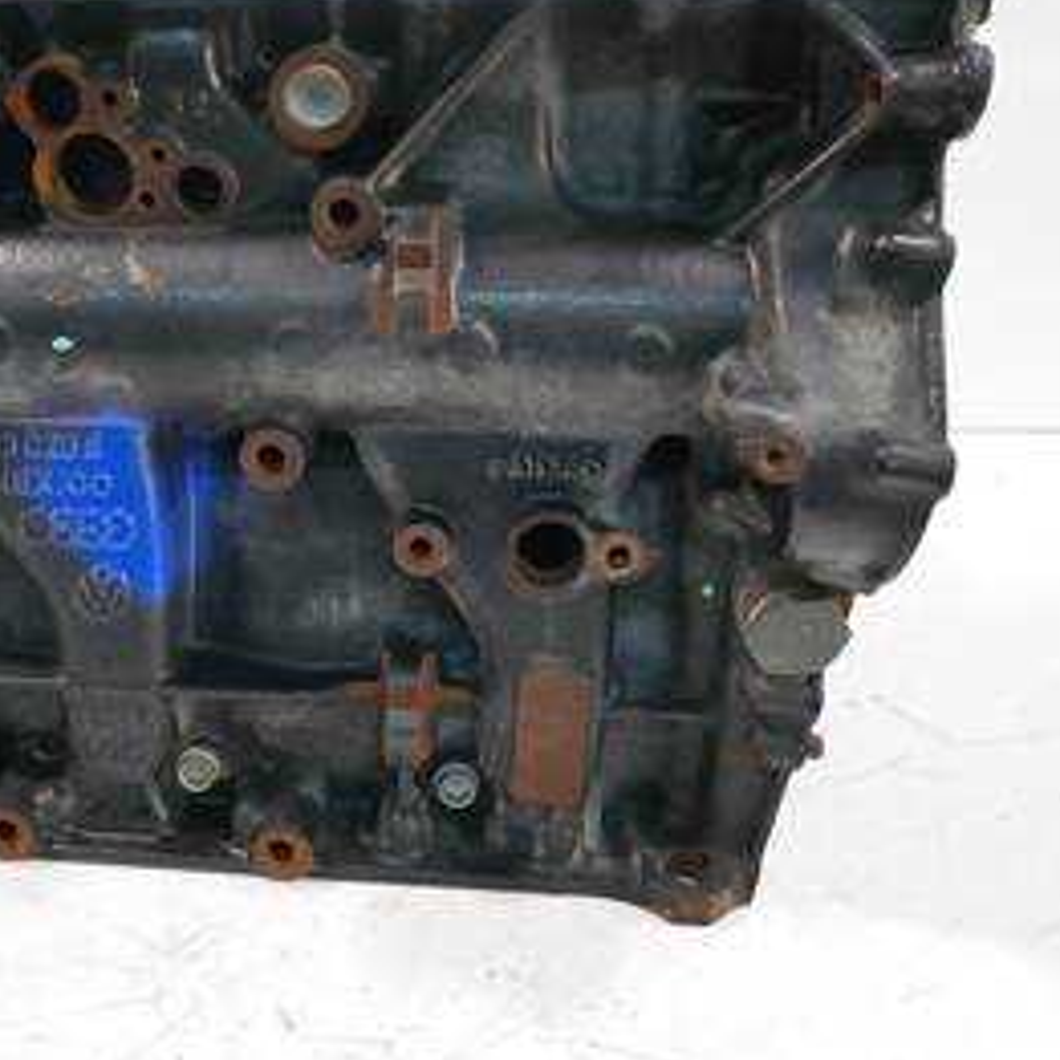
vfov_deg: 42.8
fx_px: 1351
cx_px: 248
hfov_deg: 41.4
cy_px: 479
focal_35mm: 39
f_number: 3.5
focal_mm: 12
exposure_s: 1/60
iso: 1000
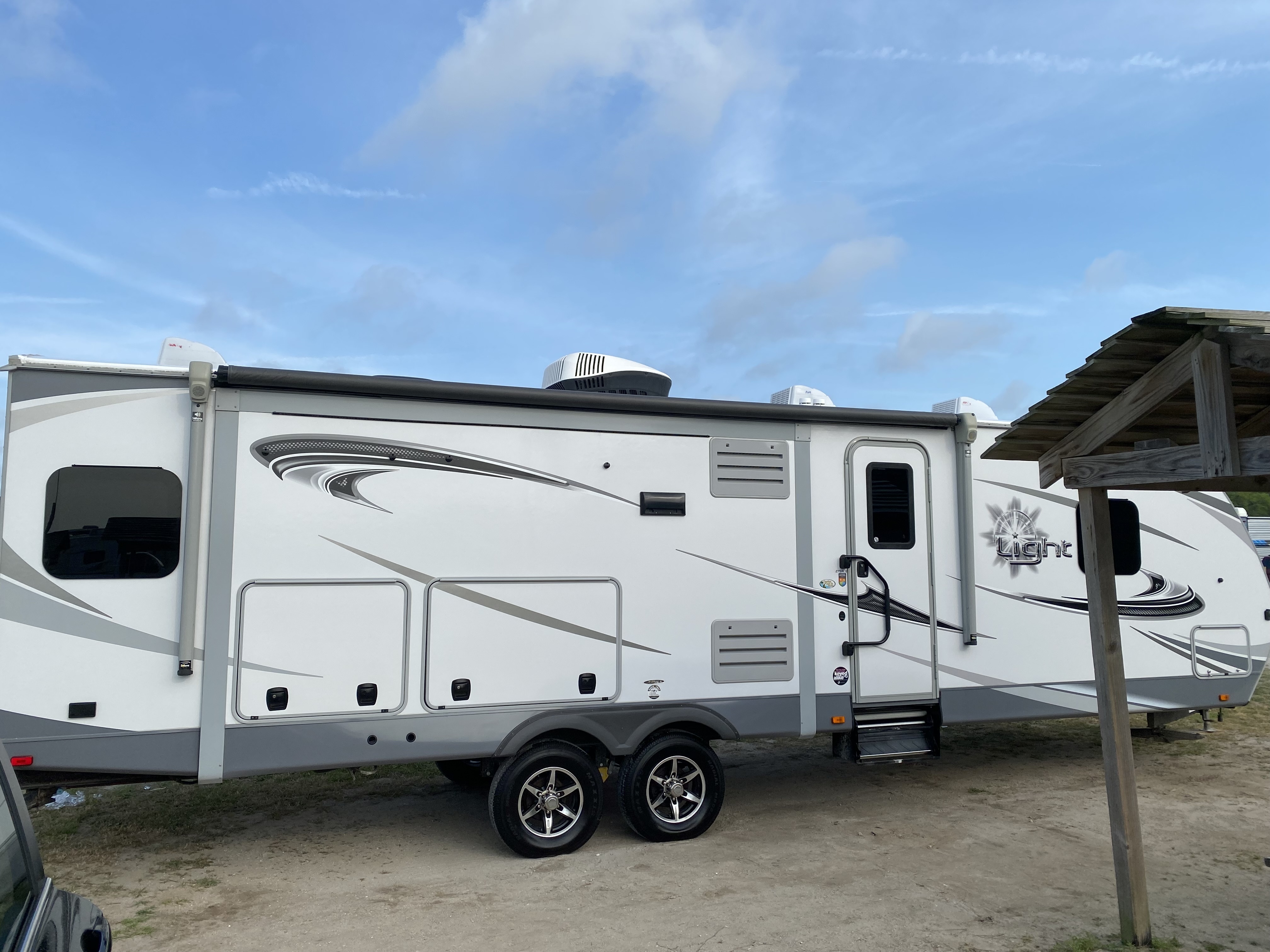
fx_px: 954
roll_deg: +0.8
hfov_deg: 67.3
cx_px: 635
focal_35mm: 26
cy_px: 476
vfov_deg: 53.1
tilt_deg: +5.1
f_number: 1.8
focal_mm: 4.25
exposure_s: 1/2183
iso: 32
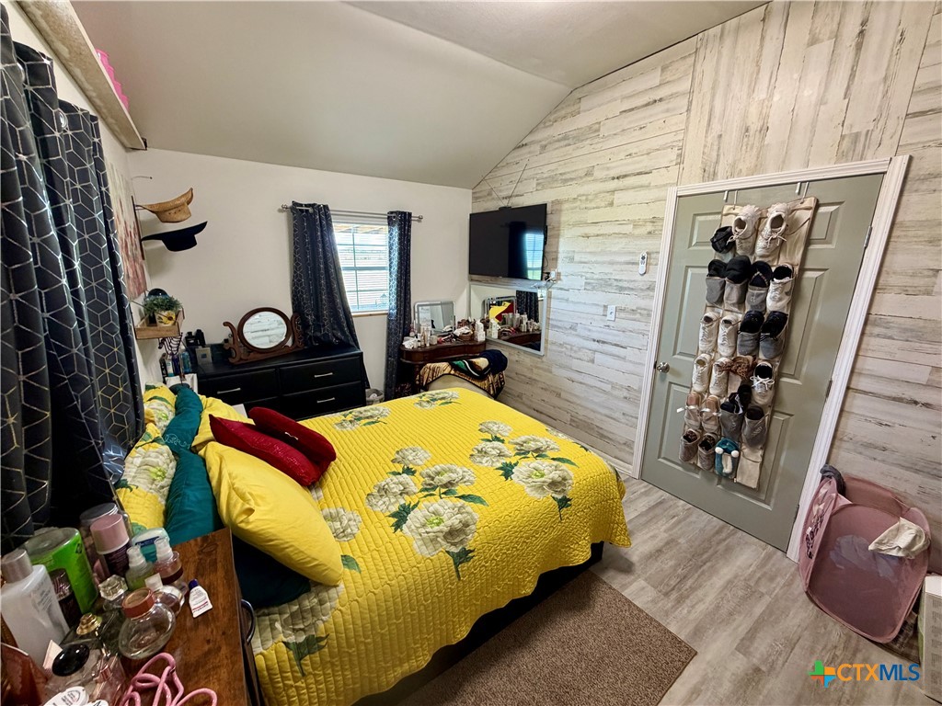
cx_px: 471
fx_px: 381
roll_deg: -0.2
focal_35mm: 14
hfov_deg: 102.1
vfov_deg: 85.7
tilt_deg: -15.4
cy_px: 353
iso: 250
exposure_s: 1/60
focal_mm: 2.22
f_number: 2.2
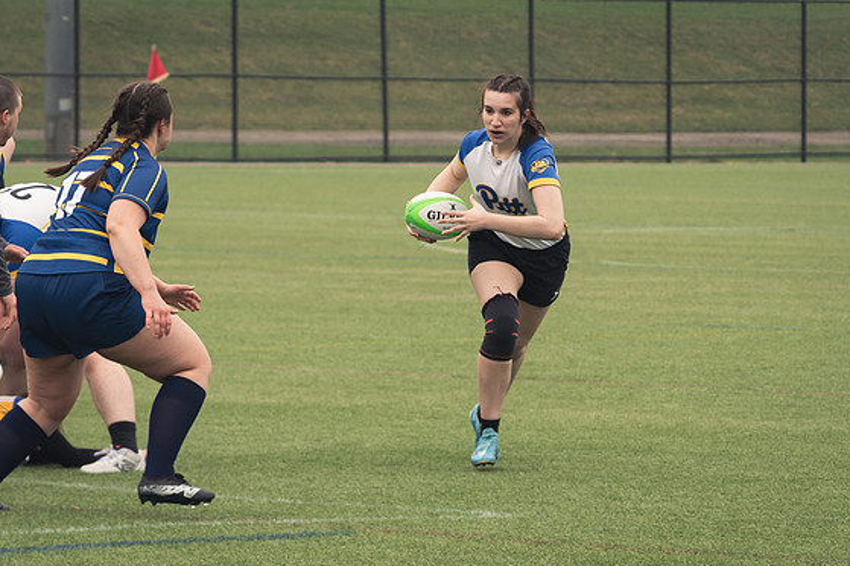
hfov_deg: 6.4
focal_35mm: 320
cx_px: 557
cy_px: 278
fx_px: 7551
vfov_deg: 4.3
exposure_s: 1/800
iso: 500
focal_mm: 150
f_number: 6.3
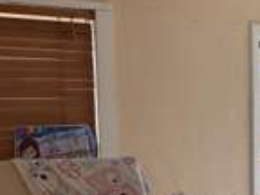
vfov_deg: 18.2
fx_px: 601
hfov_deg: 21.9
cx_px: 343
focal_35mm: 80
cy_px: 171
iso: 200
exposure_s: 1/60
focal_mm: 6.76
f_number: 1.78
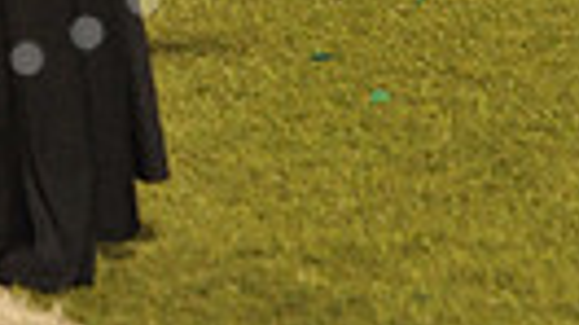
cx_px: -145
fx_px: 12011
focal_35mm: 783
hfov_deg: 2.8
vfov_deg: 1.5
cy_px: -435
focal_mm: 170
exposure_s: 1/200
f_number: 5.6
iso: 5000
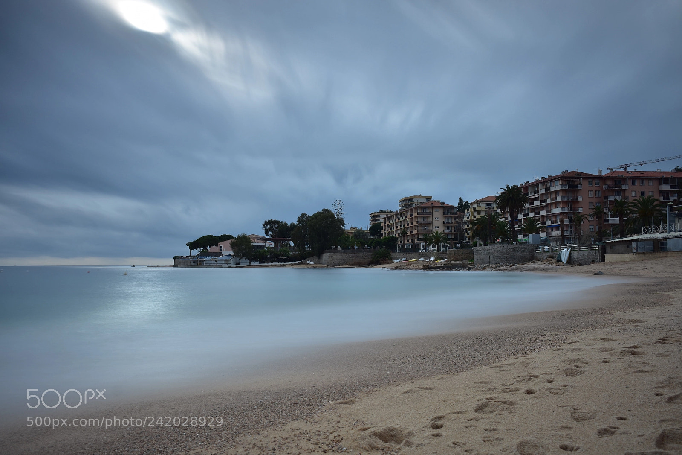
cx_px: 341
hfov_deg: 53.1
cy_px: 228
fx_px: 682
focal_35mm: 36
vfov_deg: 36.9
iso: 100
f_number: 8
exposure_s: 180
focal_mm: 24
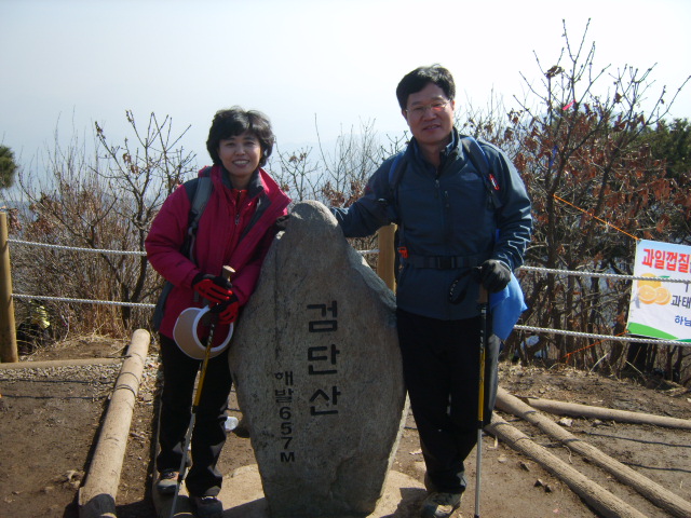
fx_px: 699
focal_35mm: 35
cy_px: 259
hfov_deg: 52.6
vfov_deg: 40.7
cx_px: 346
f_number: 2.8
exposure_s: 1/1000
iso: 50
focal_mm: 7.4
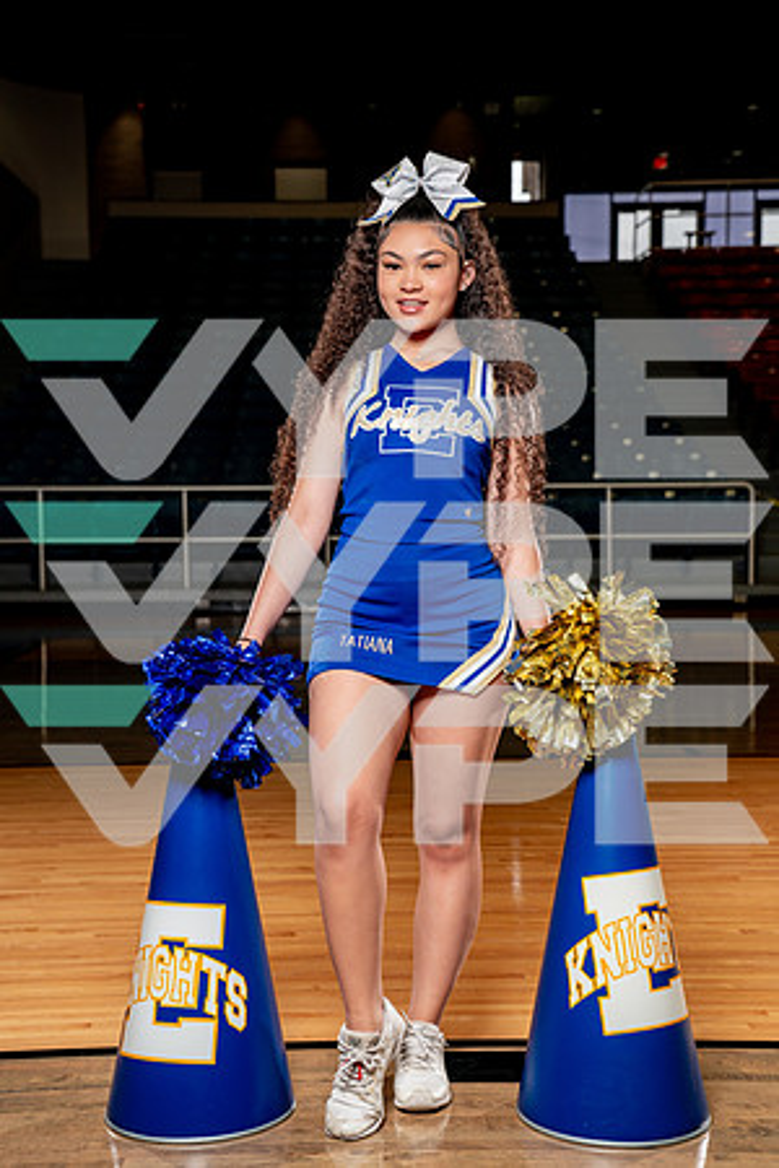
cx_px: 390
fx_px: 1882
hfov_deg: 23.4
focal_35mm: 58
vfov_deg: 34.5
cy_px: 584
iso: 200
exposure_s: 1/250
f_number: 5.6
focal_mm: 58
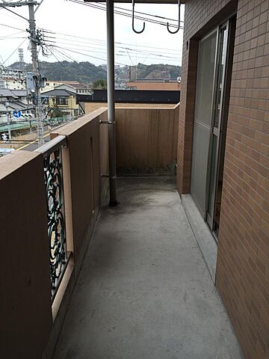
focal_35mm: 29
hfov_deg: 48.2
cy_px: 180
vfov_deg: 61.7
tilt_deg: -15.0
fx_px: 300
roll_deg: +0.1
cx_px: 134
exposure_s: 1/220
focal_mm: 4.15
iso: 32
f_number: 2.2
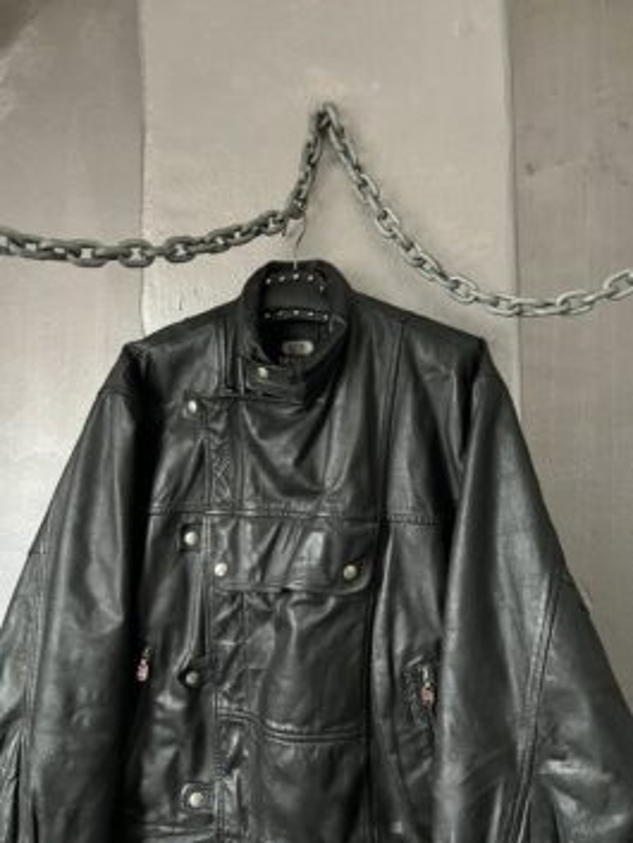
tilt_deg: +1.9
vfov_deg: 67.3
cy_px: 422
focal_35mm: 26
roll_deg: -1.7
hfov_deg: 53.1
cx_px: 316
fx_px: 634
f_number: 1.5
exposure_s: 1/30
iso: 640
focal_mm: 5.7
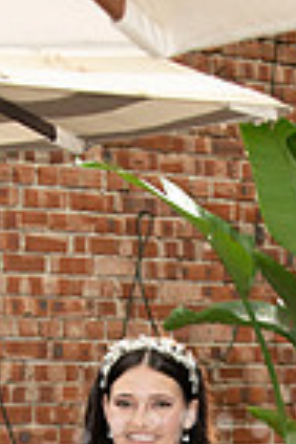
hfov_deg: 6.2
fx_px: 2750
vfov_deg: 9.0
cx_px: 183
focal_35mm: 223
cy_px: 702
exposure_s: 1/200
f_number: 7.1
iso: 1600
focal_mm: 70
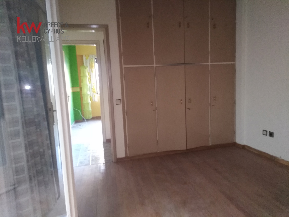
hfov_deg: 69.4
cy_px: 108
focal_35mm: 25
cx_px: 144
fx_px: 209
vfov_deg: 54.9
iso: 876
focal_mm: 3.37
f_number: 2.2
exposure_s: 1/14.3
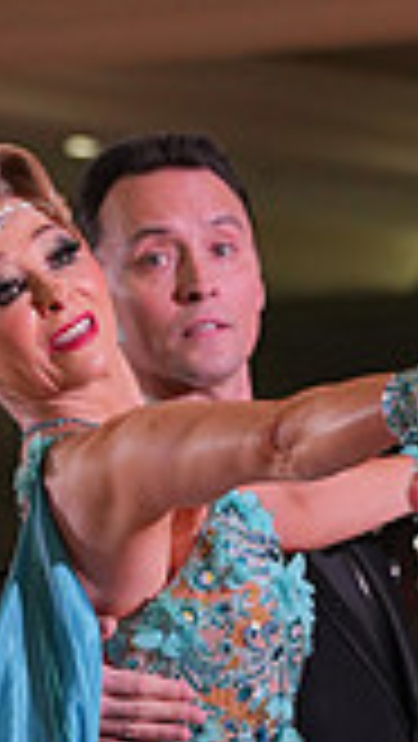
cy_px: 1106
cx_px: 106
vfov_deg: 5.8
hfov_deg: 3.3
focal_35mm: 369
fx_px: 7260
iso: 1600
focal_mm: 100
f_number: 4
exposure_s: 1/500
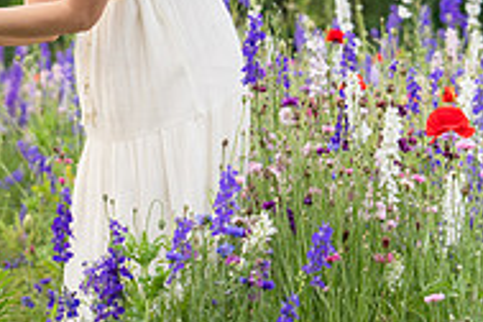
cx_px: -253
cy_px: -32
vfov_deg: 5.2
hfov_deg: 7.7
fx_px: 3542
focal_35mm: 264
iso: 500
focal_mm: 86
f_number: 4
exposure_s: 1/500
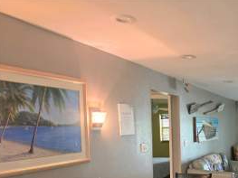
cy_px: 159
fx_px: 289
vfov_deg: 32.7
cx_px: 211
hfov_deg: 41.5
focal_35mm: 42
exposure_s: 1/120
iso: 320
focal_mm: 6.5
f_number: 1.4
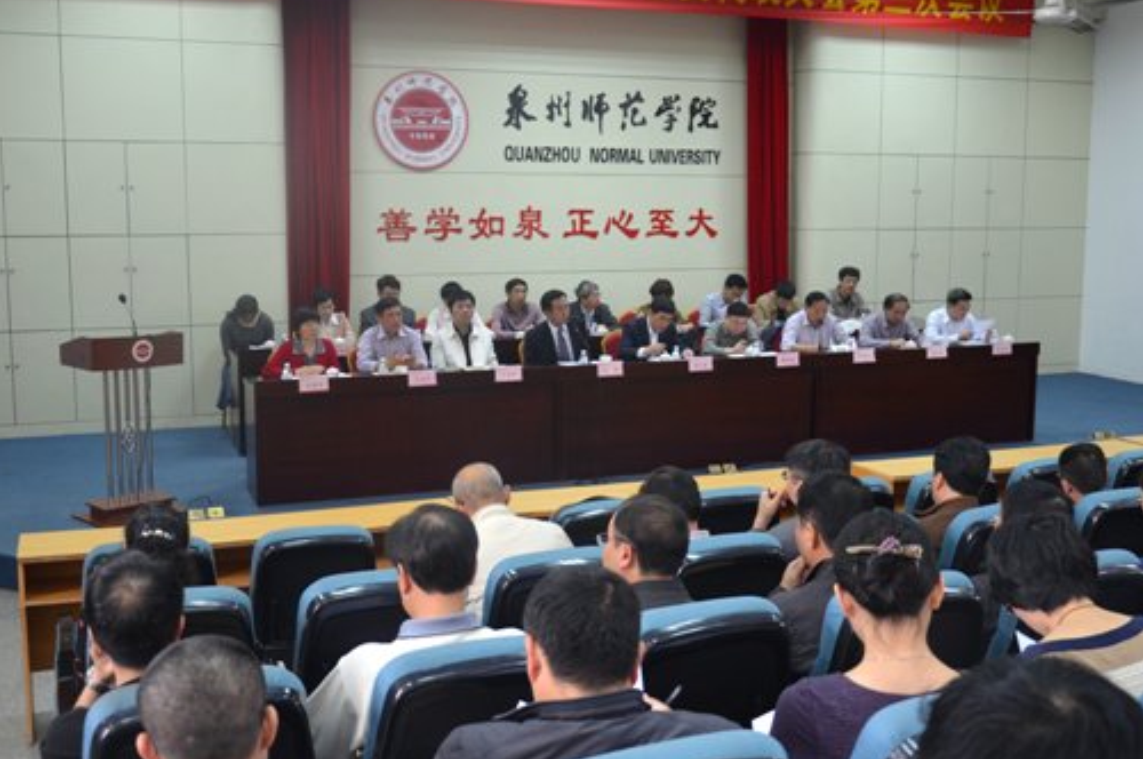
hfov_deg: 49.6
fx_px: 1237
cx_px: 614
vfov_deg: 34.1
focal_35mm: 39
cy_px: 338
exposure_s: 1/60
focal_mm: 22
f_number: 3.8
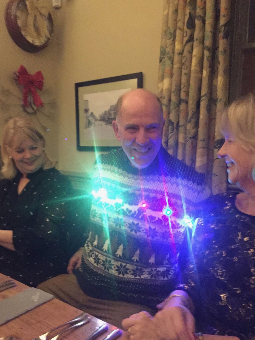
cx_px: 120
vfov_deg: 56.8
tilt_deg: -7.2
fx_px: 314
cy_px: 181
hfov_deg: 44.1
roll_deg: -0.9
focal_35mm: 32
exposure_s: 1/17
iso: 1250
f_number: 2.2
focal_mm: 4.15
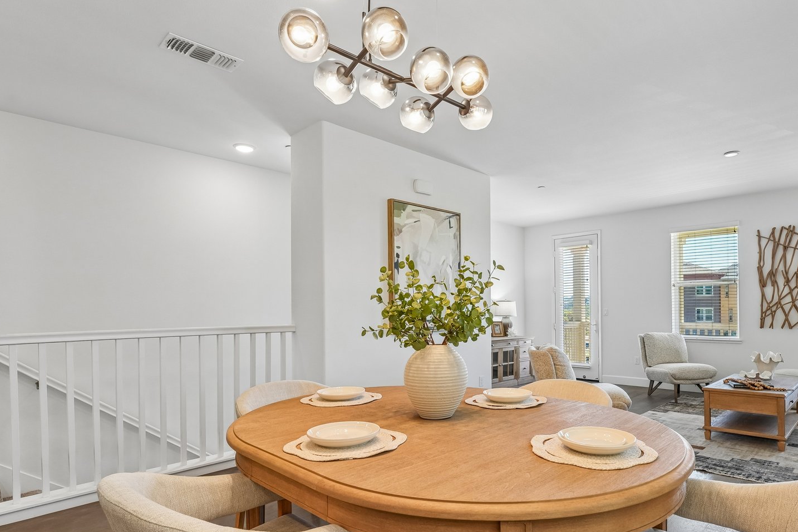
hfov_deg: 83.3
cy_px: 310
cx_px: 464
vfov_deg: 61.6
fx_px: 443
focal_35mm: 20
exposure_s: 1/20
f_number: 8
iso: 640
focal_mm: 14
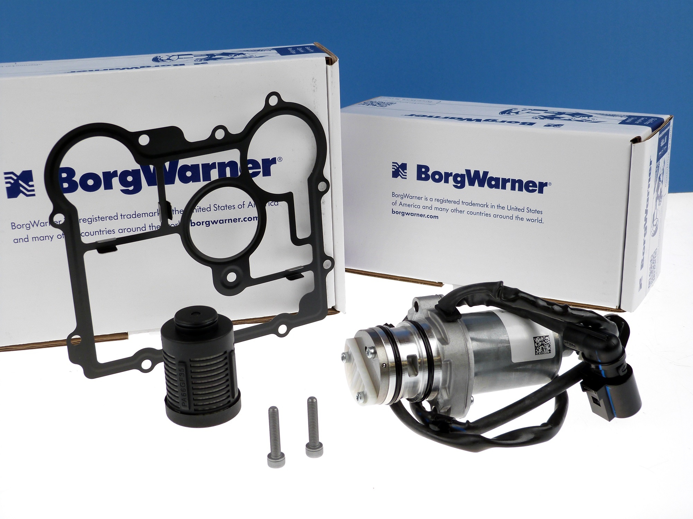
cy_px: 260
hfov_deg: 38.2
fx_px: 1001
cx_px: 346
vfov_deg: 29.1
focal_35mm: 50
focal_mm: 9
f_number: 3.2
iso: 100
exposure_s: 1/100
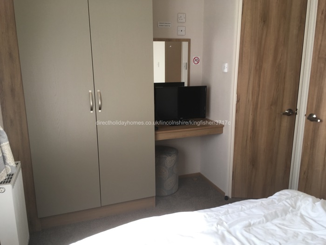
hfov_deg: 61.7
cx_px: 163
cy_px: 122
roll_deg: +0.3
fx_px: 273
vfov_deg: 48.2
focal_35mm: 29
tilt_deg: -14.4
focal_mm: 4.15
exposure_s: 1/100
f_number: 2.2
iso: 25
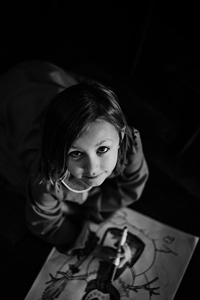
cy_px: 159
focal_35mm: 54
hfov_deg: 25.1
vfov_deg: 36.9
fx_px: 450
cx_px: 100
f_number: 1.4
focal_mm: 50
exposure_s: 1/250
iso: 500
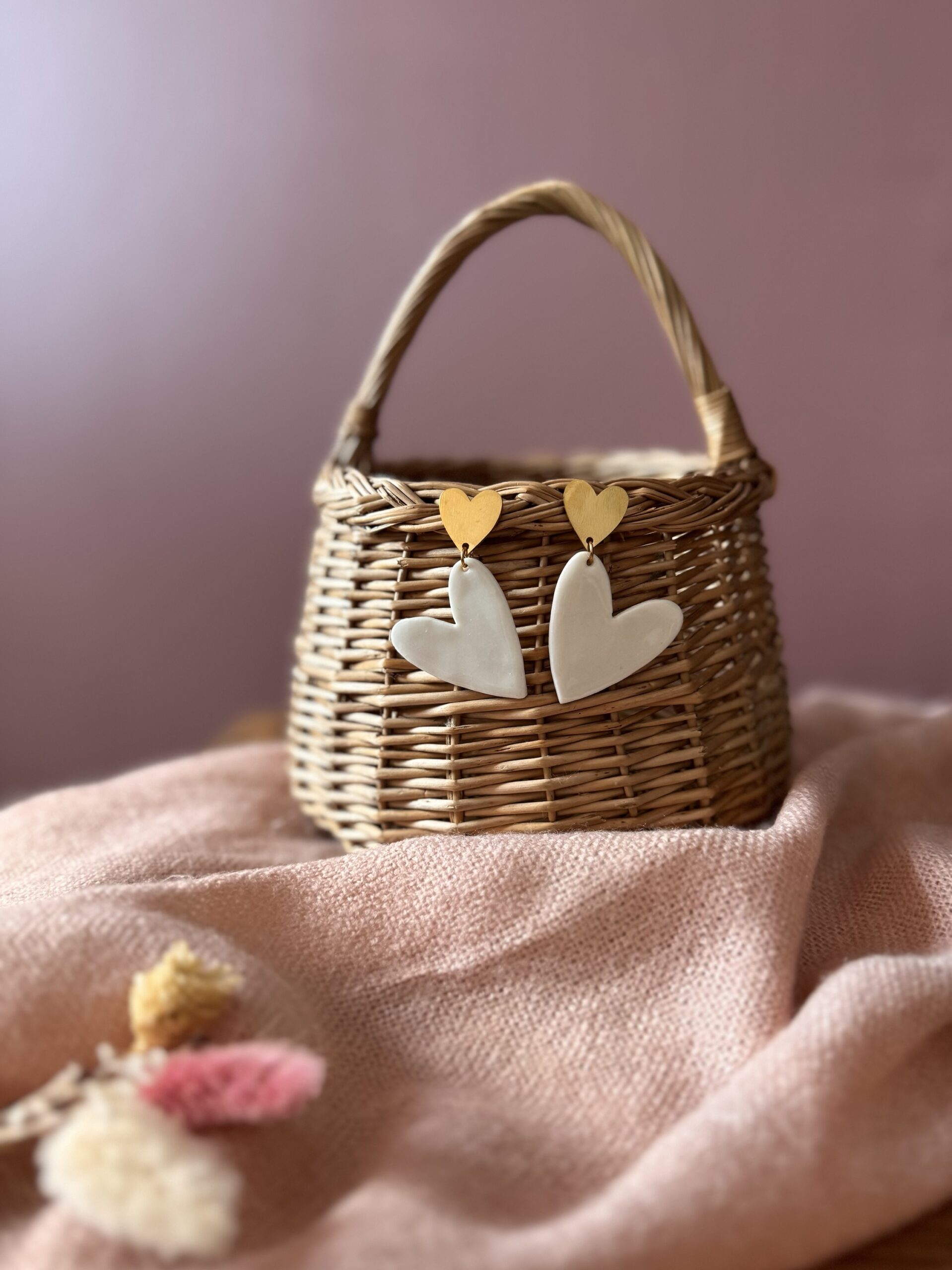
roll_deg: +1.0
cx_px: 476
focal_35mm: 24
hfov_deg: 56.8
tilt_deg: -12.8
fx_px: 881
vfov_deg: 71.6
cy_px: 635
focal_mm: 6.76
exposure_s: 1/95
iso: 200
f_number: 1.78
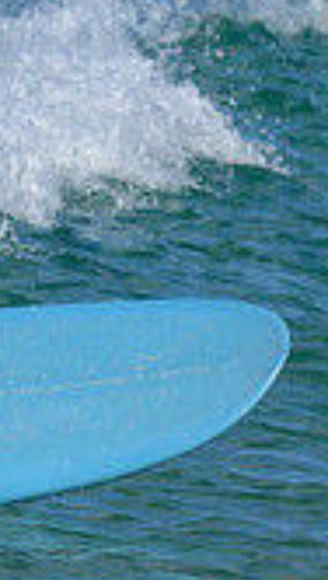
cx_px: -239
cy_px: 203
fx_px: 55566
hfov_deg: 0.3
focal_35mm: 3612
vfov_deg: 0.6
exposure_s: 1/2000
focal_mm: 800
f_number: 6.3
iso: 220
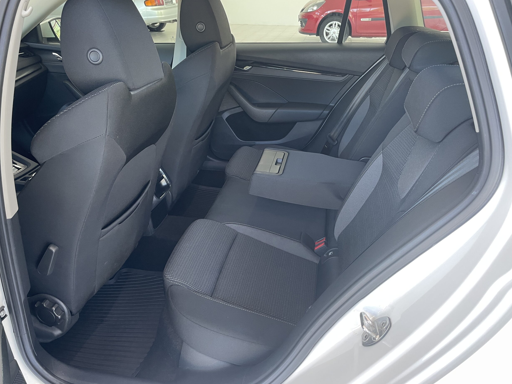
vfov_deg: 51.4
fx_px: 399
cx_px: 250
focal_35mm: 27
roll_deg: -0.3
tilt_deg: -28.0
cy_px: 192
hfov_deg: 65.3
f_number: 1.6
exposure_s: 1/60
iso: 160
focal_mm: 4.2
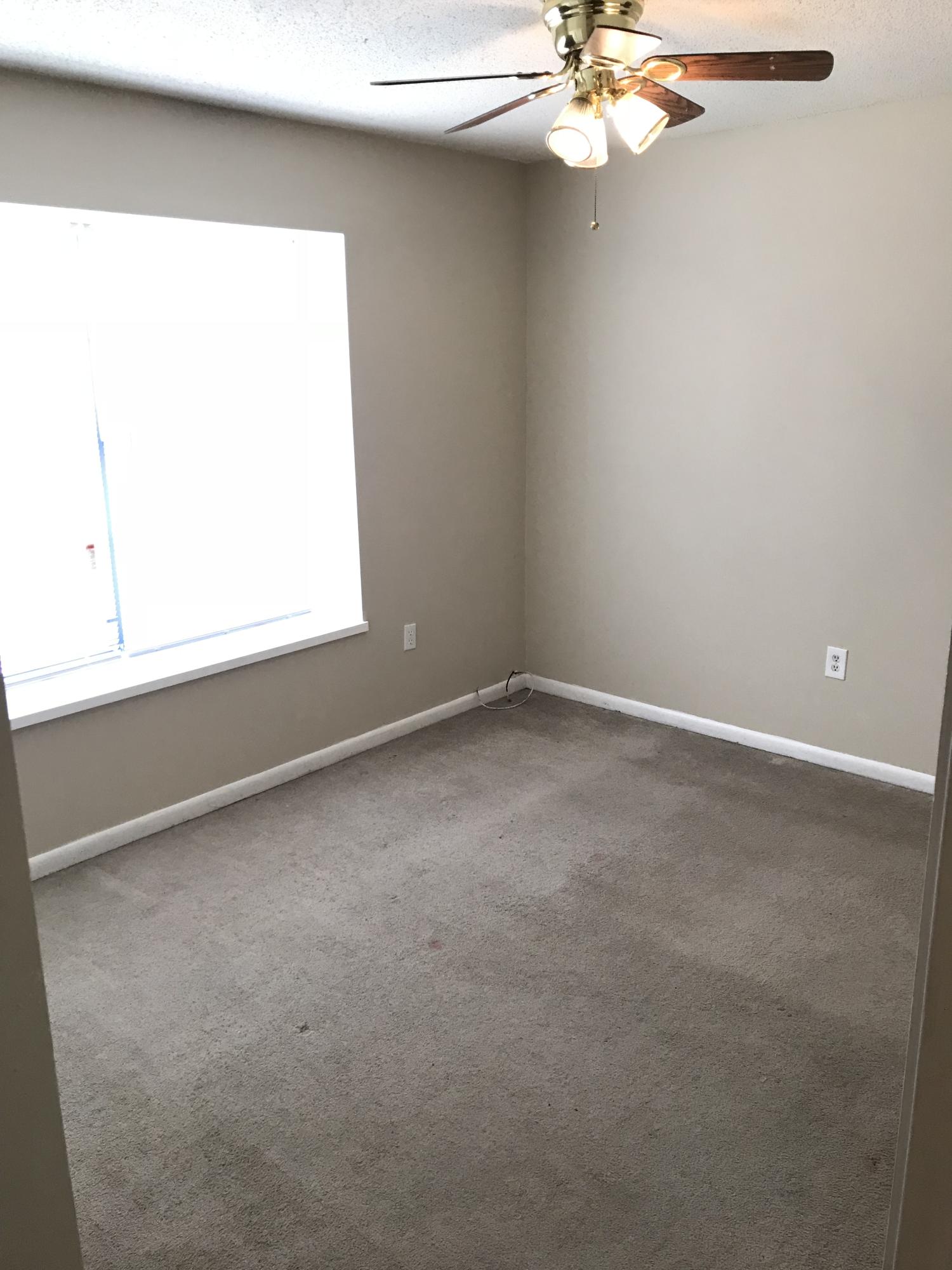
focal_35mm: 28
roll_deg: +1.4
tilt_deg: -14.3
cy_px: 635
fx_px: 1027
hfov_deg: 49.7
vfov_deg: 63.4
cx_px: 476
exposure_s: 1/30
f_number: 1.8
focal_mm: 3.99
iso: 25
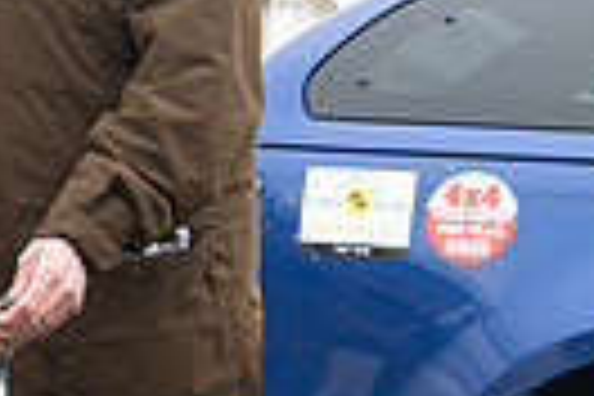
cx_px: -14
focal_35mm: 167
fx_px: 2755
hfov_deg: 12.2
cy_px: 274
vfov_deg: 8.2
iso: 200
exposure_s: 1/125
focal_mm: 38
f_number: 5
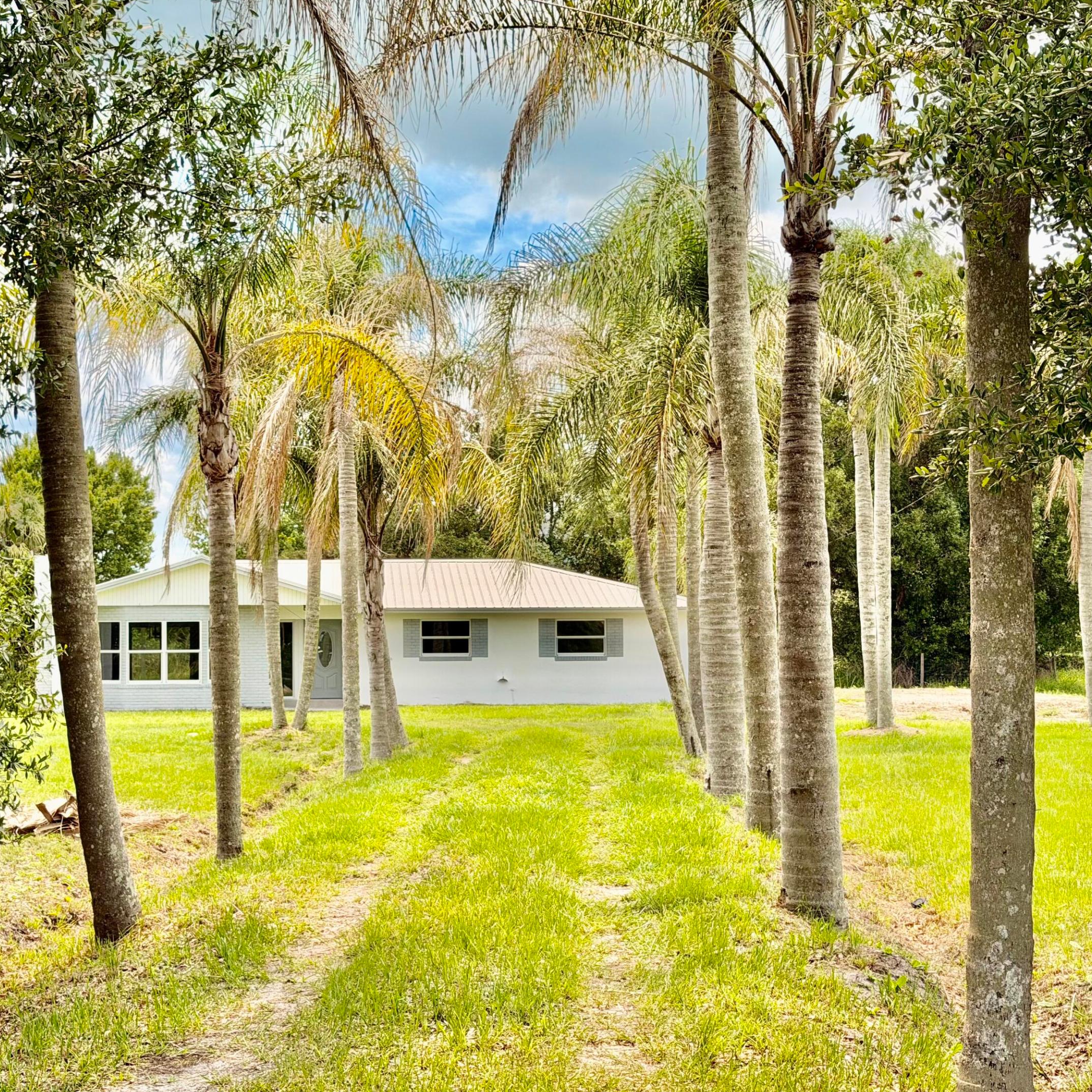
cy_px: 548
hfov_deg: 30.0
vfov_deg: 30.0
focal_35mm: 57
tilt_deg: +2.4
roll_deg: +0.8
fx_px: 2034
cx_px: 431
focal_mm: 6.76
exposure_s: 1/2762
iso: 80
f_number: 1.78
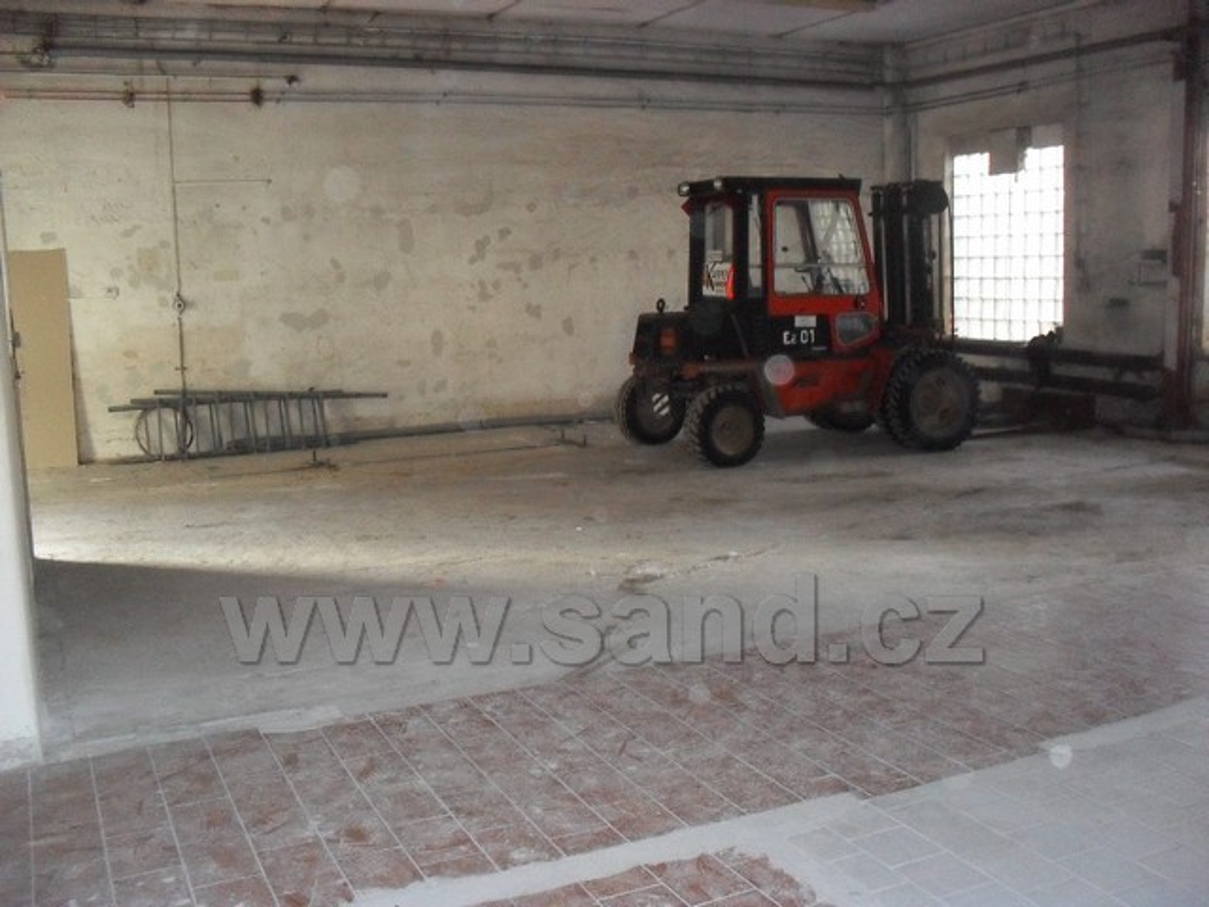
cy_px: 454
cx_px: 604
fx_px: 1222
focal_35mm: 35
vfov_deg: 40.7
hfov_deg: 52.6
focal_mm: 6.3
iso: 400
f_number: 3.2
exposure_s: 1/45
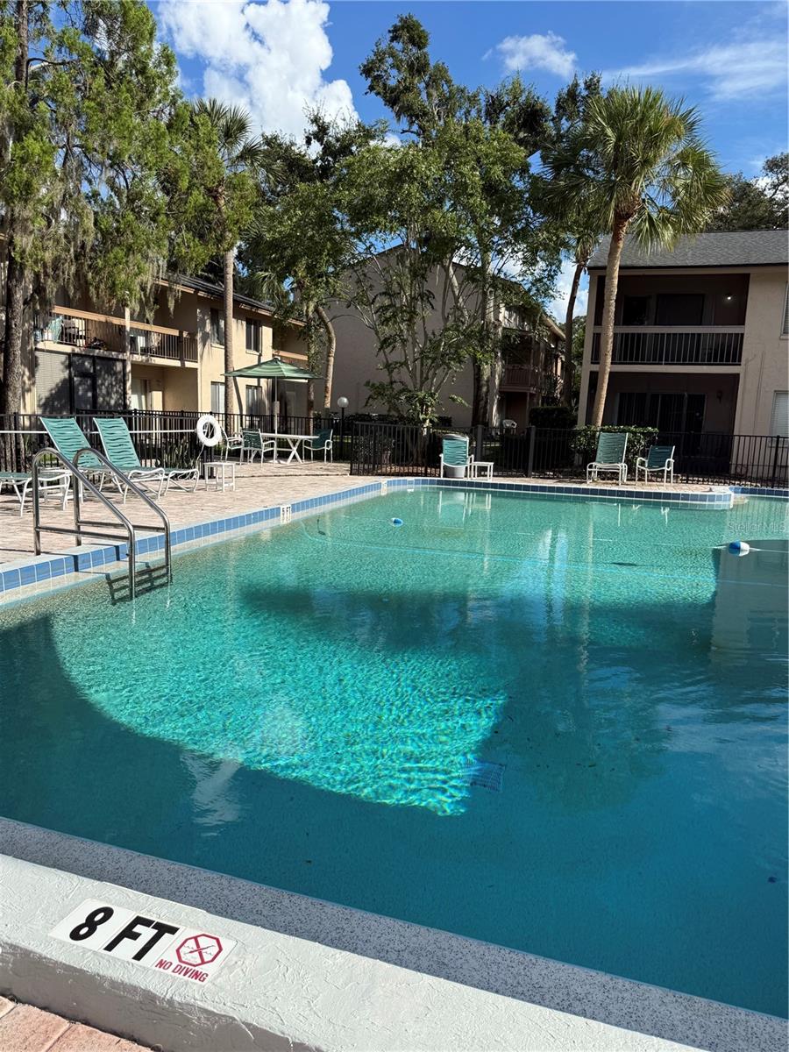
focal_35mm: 24
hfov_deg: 56.8
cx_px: 394
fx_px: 729
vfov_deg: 71.6
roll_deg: -2.0
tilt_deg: -9.0
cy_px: 526
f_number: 1.78
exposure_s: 1/3584
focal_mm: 6.76
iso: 80
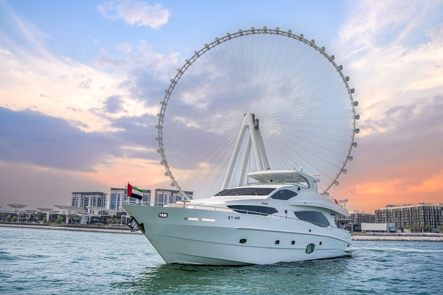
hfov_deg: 54.4
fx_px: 431
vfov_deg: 37.9
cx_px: 222
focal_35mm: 35
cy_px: 148
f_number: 5
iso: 100
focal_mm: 35
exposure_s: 1/2000
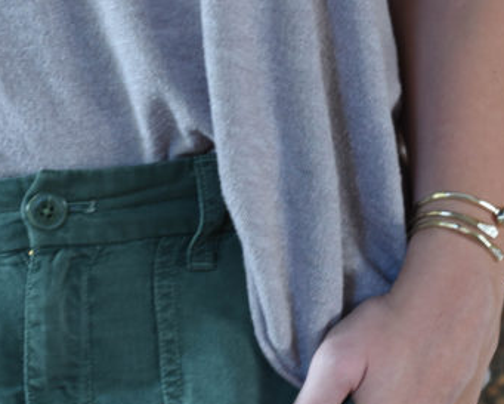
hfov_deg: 13.6
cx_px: 336
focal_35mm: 141
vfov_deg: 10.9
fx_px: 2104
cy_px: 317
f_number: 3.2
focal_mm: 50
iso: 500
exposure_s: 1/60
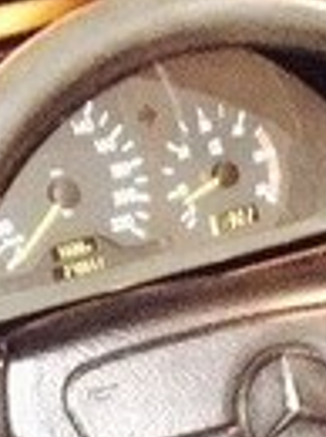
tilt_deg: -38.3
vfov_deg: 16.5
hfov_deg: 12.5
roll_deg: -6.3
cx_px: 528
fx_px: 1398
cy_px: 615
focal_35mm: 111
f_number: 2.2
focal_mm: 4.15
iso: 1000
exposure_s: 1/17
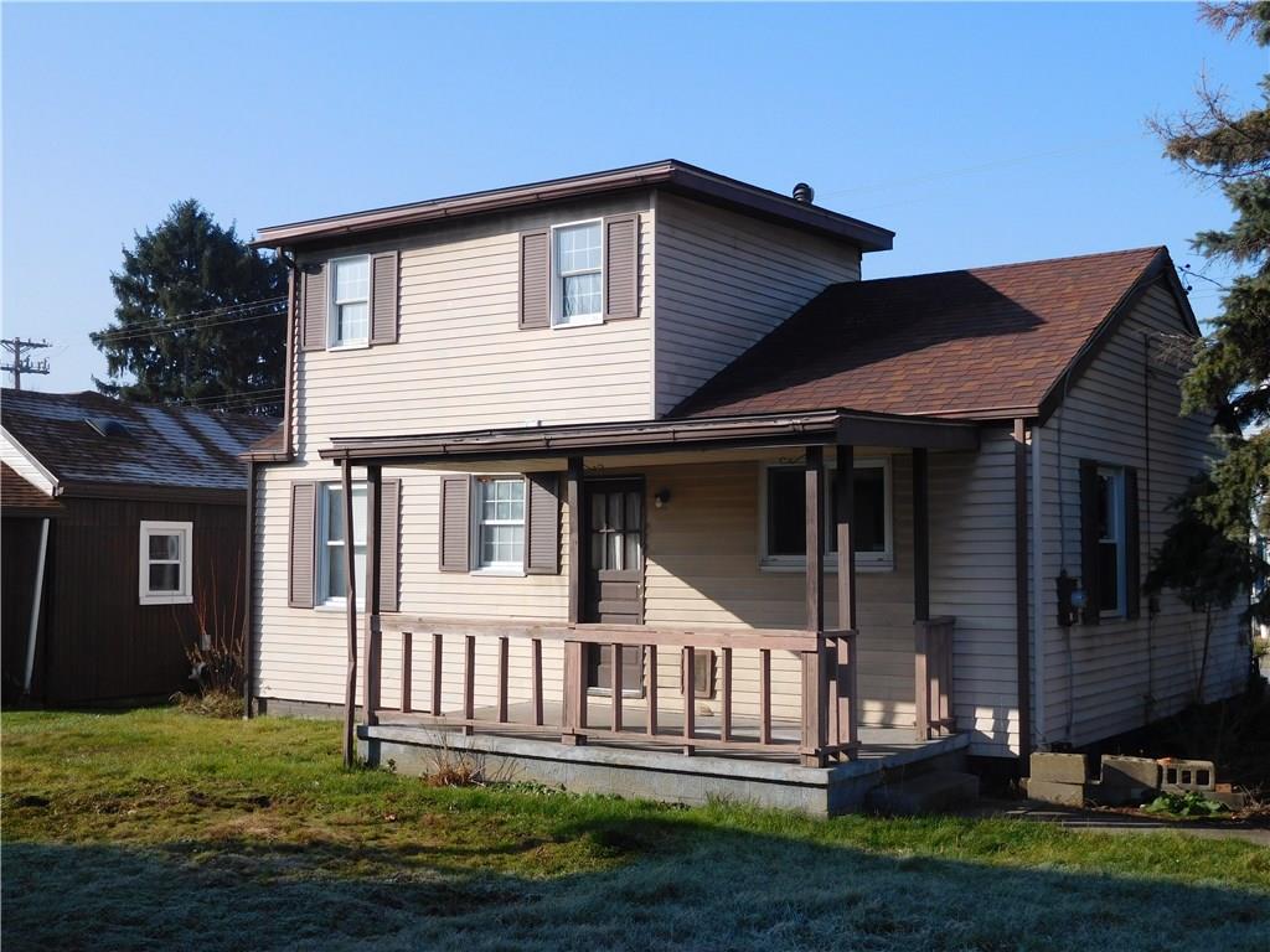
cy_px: 476
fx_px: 1468
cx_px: 635
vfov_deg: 36.0
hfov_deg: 46.8
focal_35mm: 40
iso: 125
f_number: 3.9
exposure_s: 1/1000
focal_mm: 7.1
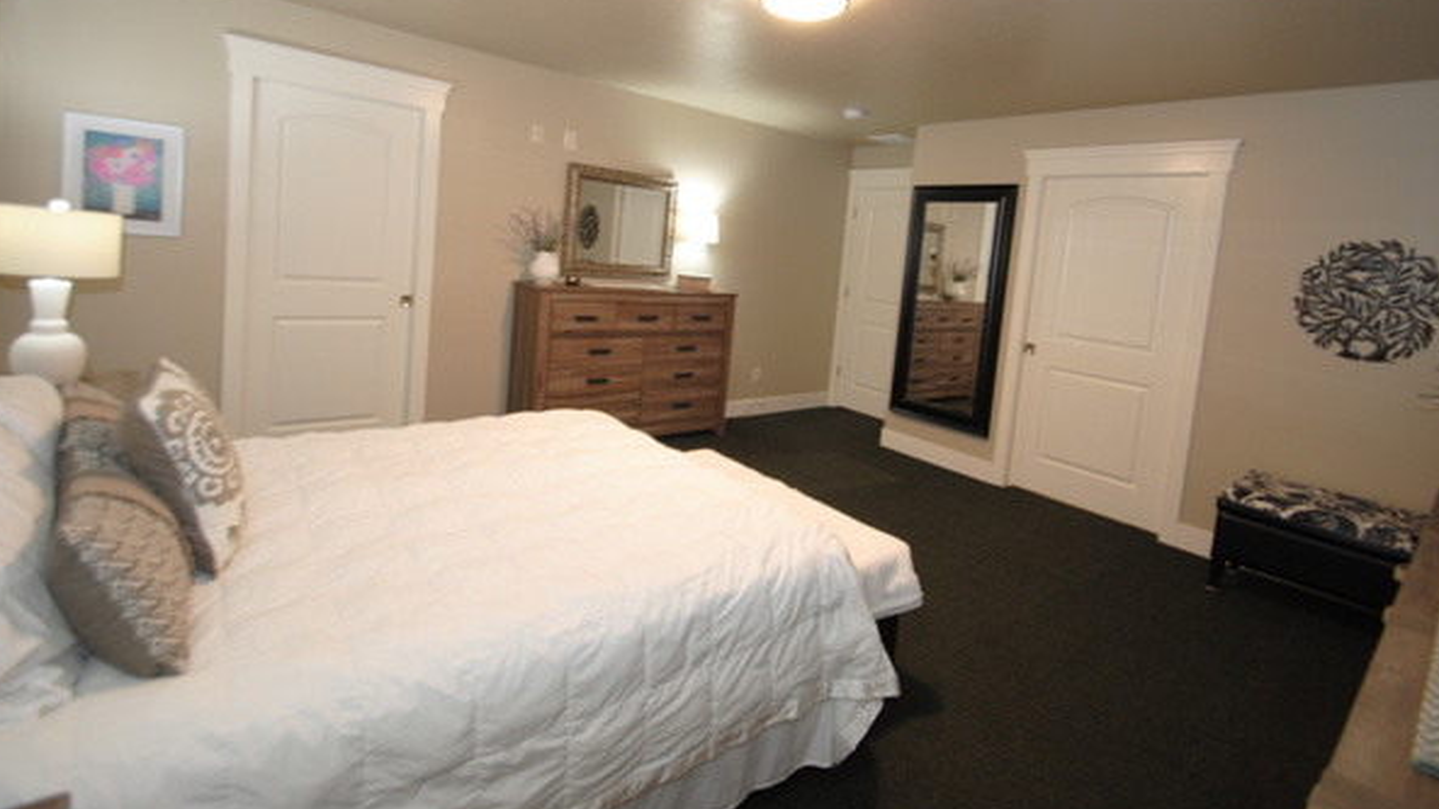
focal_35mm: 17
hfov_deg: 95.9
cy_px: 309
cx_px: 739
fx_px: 649
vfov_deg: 63.1
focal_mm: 10
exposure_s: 1/13
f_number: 4
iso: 200
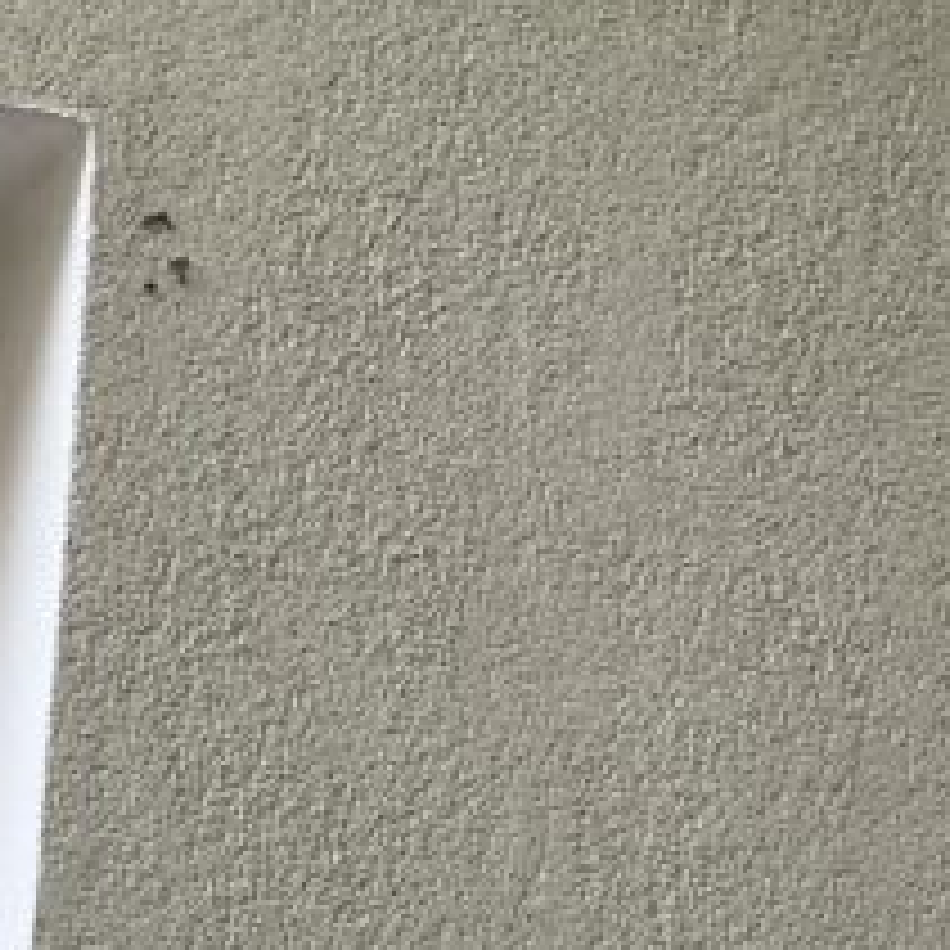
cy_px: 1774
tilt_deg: -5.7
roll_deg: -5.0
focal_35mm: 107
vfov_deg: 14.2
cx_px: -612
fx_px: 3322
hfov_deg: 14.7
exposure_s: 1/377
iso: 32
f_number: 1.6
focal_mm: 5.1
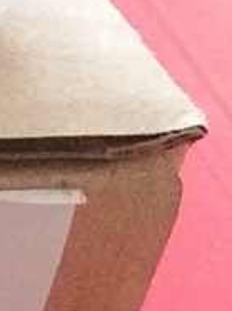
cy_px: 127
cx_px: -404
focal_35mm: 149
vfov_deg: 13.3
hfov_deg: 8.6
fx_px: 1335
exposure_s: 1/17
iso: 640
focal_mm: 3.7
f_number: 1.9
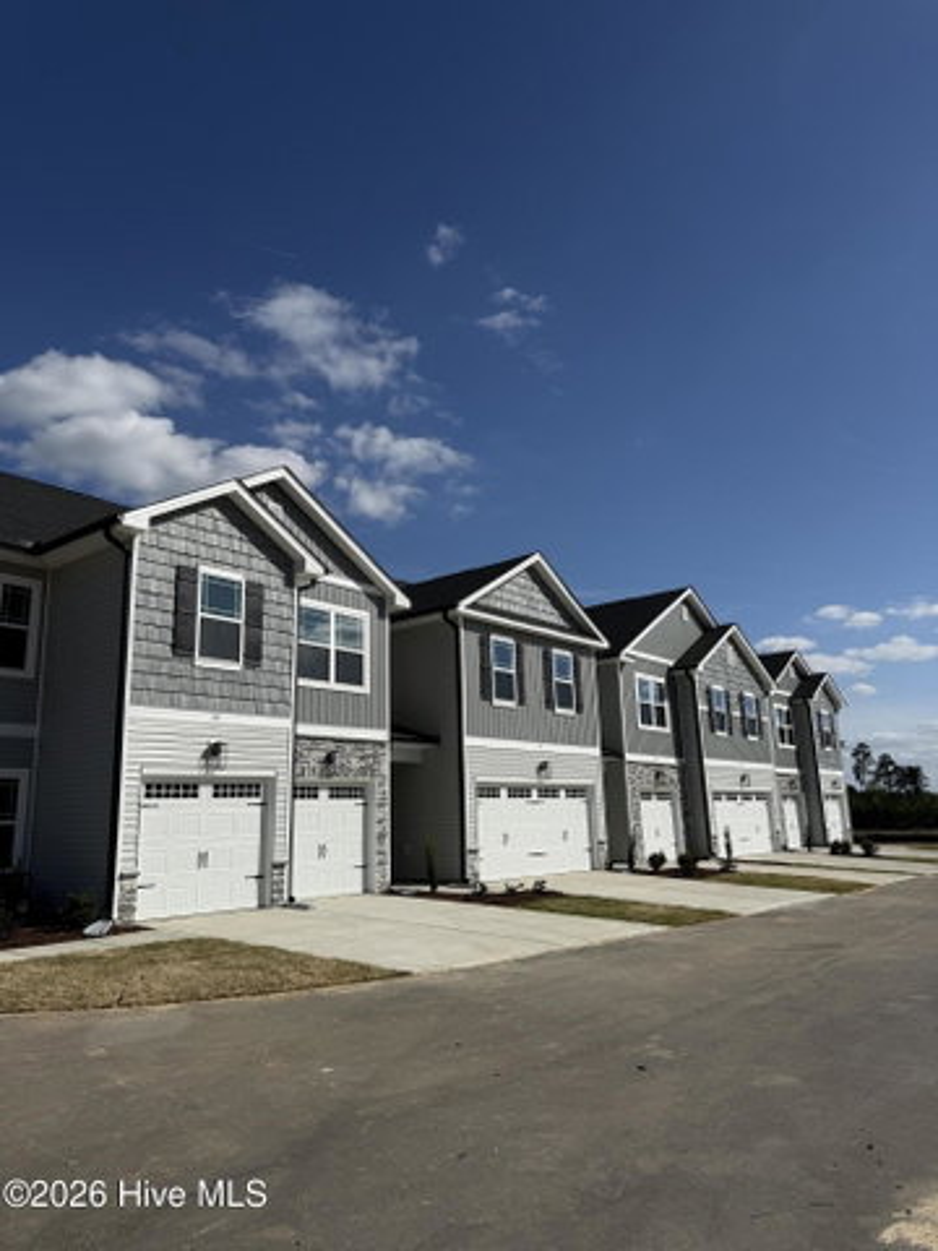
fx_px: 867
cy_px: 626
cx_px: 469
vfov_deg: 71.6
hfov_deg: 56.8
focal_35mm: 24
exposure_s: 1/10309
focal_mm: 6.76
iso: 80
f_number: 1.78
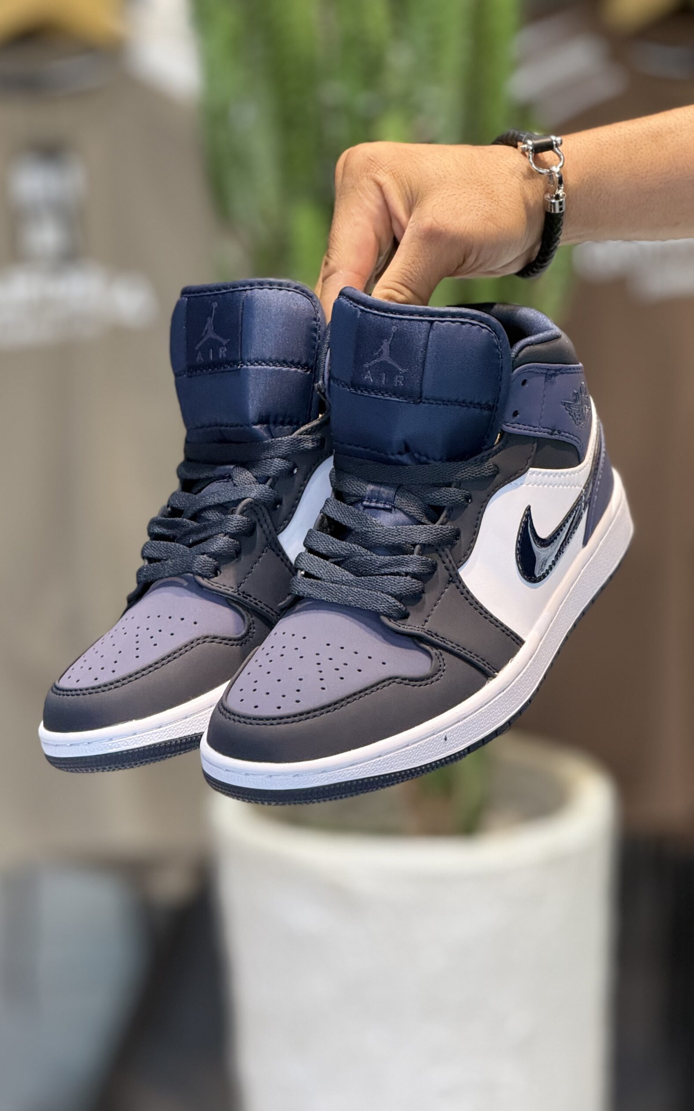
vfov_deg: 16.3
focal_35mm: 128
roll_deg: +1.8
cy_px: 554
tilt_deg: -13.4
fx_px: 3874
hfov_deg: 10.2
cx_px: 310
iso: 160
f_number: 2.8
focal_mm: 15.66
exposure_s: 1/100
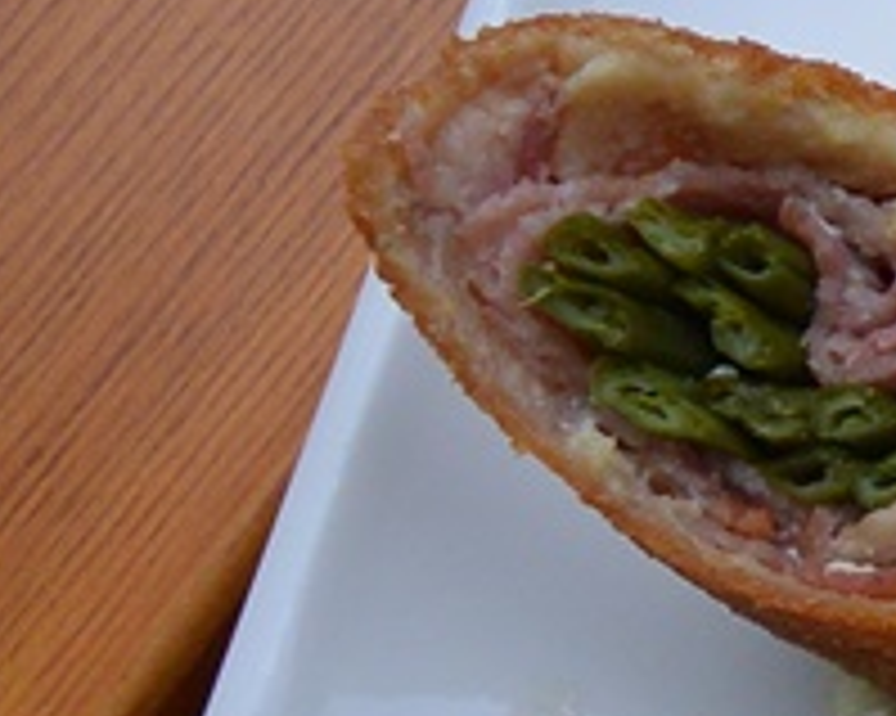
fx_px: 3923
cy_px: 826
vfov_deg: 10.3
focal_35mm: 148
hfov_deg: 11.1
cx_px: 2085
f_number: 3.5
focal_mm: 11
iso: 320
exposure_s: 1/60
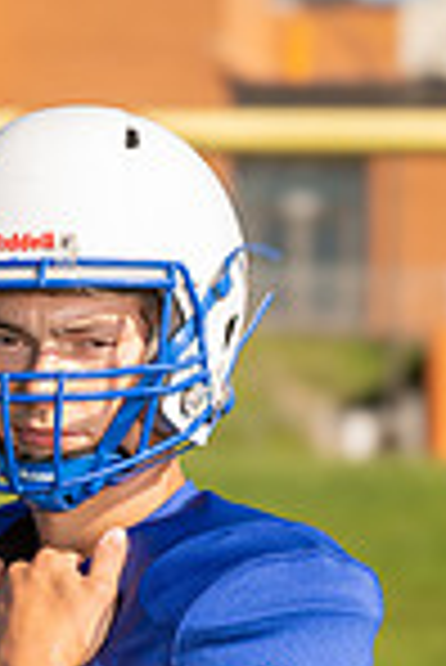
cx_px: -36
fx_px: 8991
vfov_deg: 4.2
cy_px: 716
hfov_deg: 2.8
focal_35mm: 485
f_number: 8
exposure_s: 1/250
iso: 100
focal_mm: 160
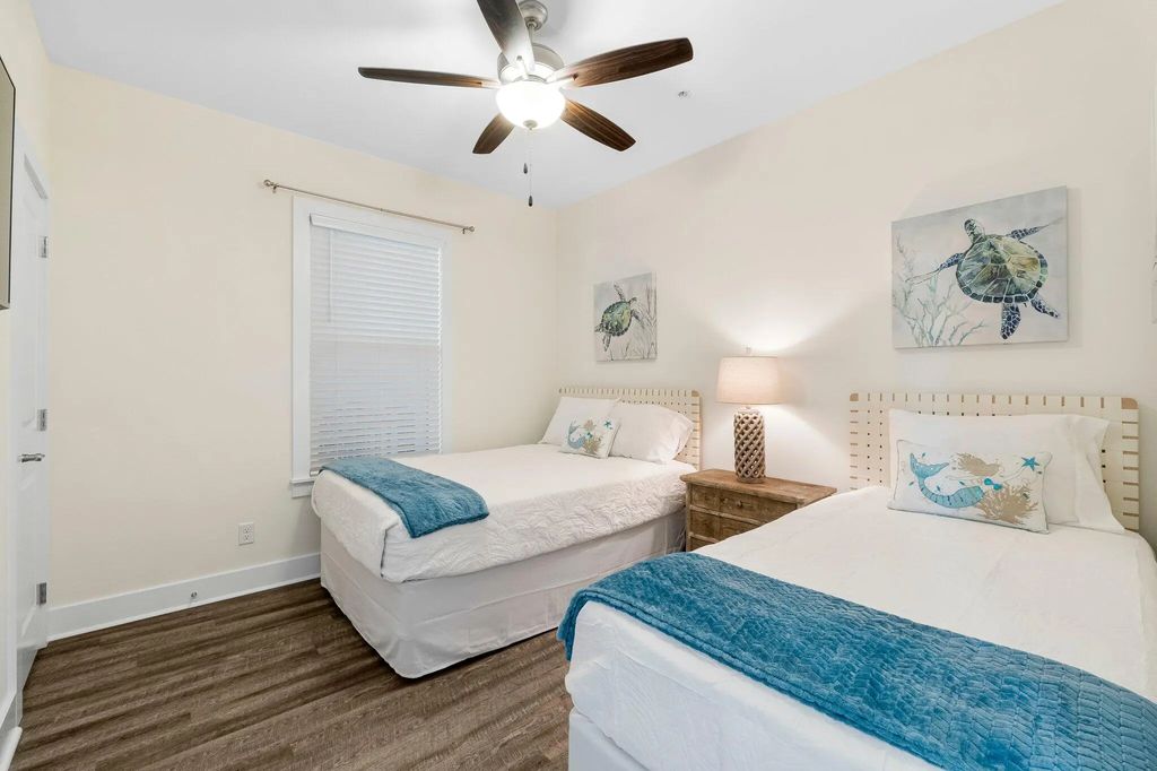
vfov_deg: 74.6
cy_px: 386
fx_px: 506
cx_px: 578
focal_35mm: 16
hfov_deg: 97.6
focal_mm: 10.5
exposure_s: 1/6
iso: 400
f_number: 9
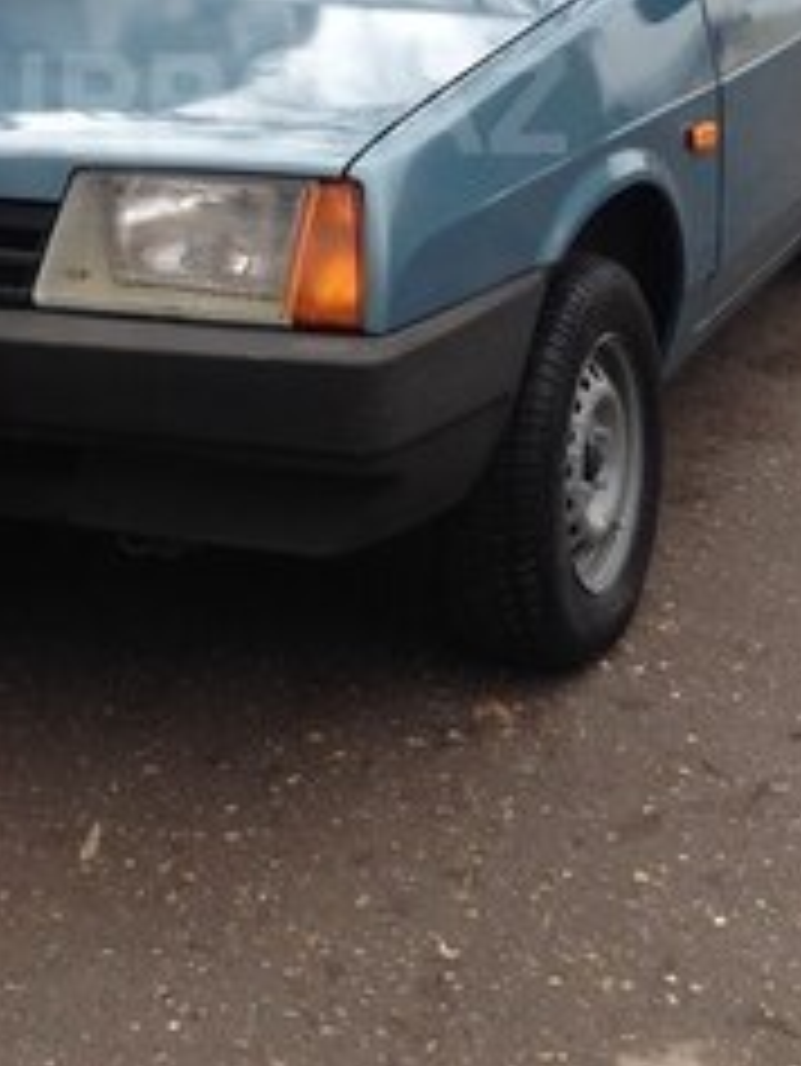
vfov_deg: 27.1
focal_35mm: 69
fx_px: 2127
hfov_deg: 21.2
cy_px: 103
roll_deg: -0.9
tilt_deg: -7.4
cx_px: 220
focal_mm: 4.12
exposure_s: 1/256
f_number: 2.4
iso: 50
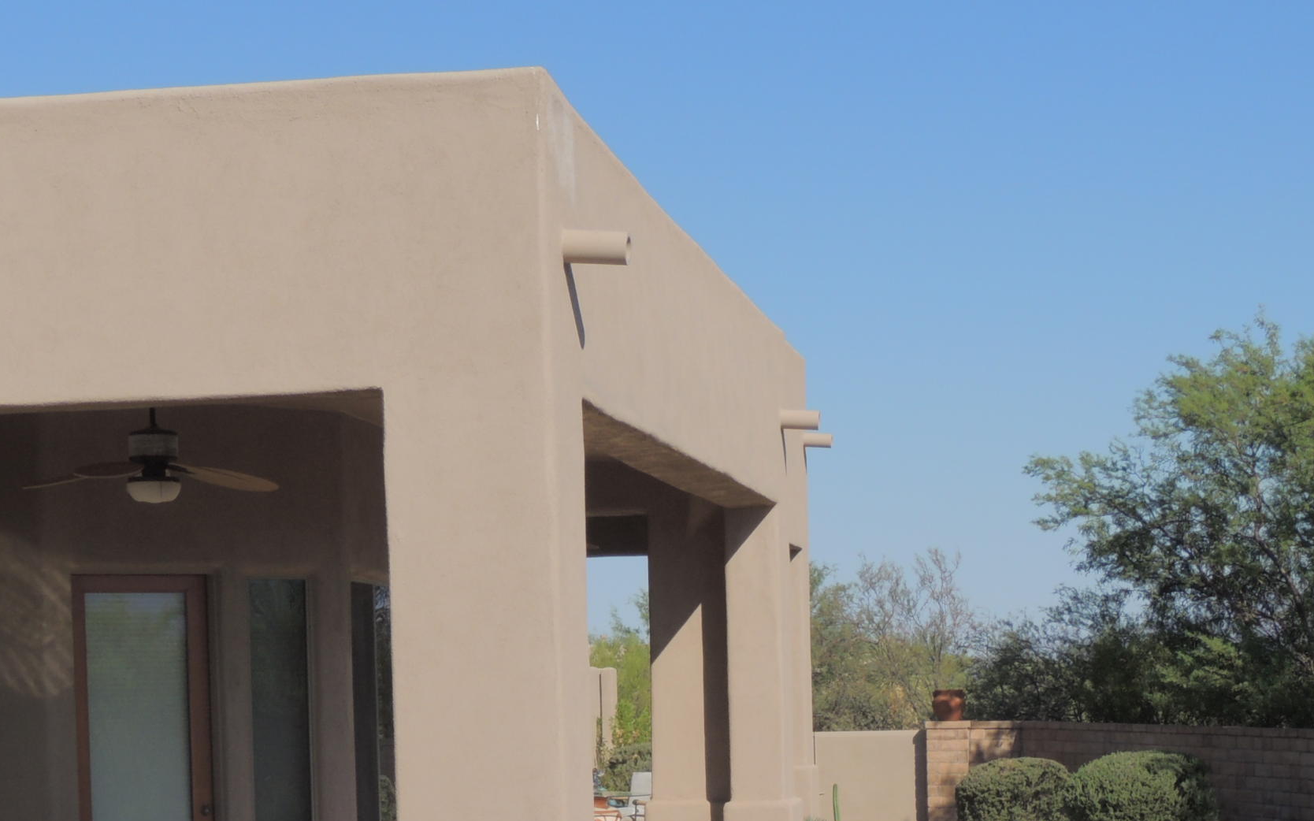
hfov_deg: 25.2
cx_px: 670
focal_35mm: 82
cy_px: 855
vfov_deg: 15.6
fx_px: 2936
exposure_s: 1/1250
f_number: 3.4
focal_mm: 7.6
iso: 100
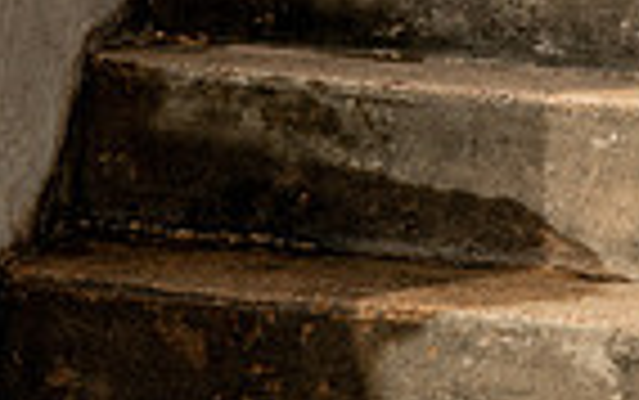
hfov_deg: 14.6
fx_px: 2475
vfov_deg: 8.4
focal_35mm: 142
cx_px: 554
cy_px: -584
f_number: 7.1
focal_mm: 44
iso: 125
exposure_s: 1/320
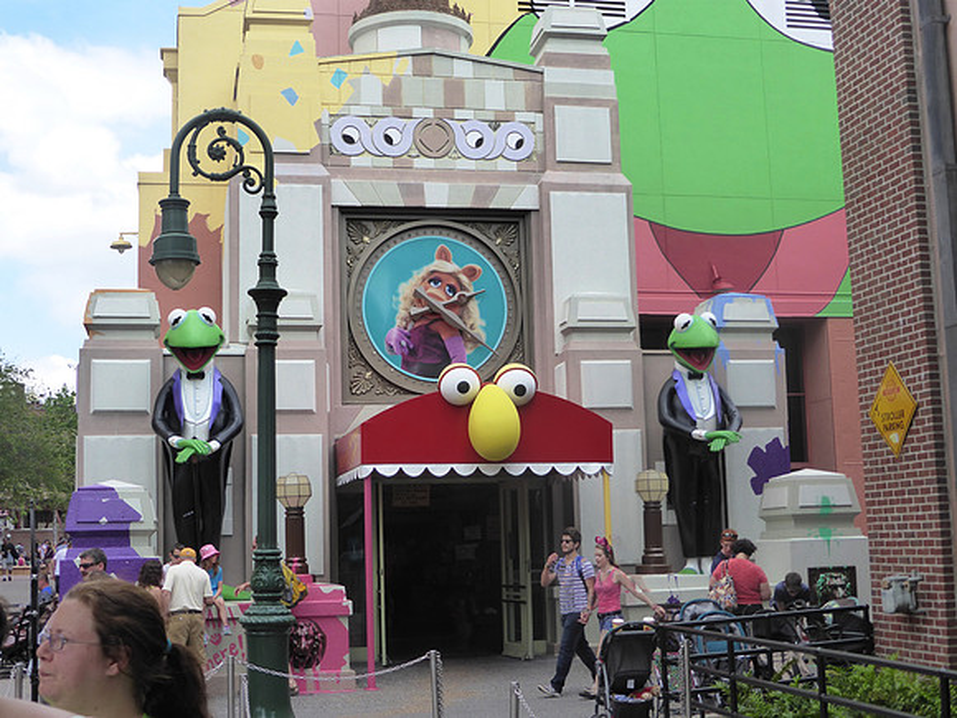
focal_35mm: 49
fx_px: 1355
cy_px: 359
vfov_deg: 29.7
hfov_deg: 38.9
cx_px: 478
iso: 200
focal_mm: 8.5
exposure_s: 1/640
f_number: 4.2
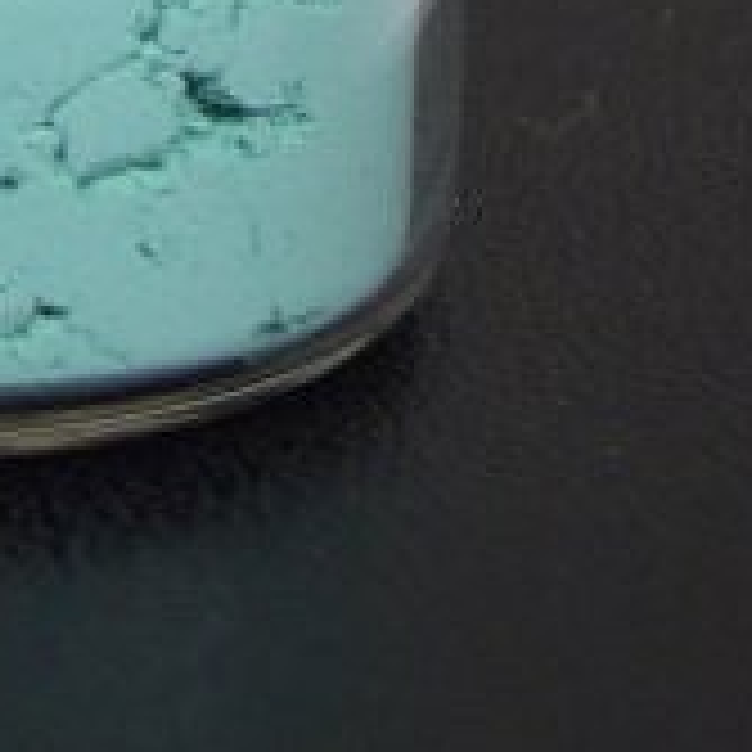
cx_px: -189
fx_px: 5383
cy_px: -687
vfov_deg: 7.7
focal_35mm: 219
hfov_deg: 7.9
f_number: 3.5
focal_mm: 10.2
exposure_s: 1/80
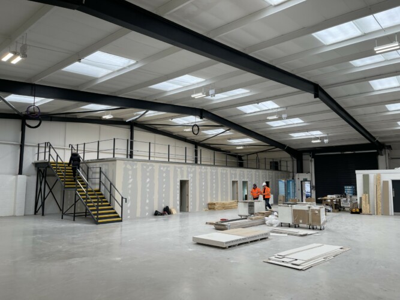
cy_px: 150
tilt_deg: +6.1
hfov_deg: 67.3
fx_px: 300
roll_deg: +0.2
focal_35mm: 26
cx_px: 200
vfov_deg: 53.0
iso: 32
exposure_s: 1/177
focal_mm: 5.1
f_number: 1.6
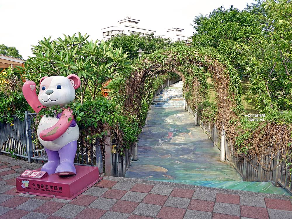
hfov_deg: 63.4
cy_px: 110
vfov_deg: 49.8
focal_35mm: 28
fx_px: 236
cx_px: 146
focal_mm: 14
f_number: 2.8
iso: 200
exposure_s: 1/640
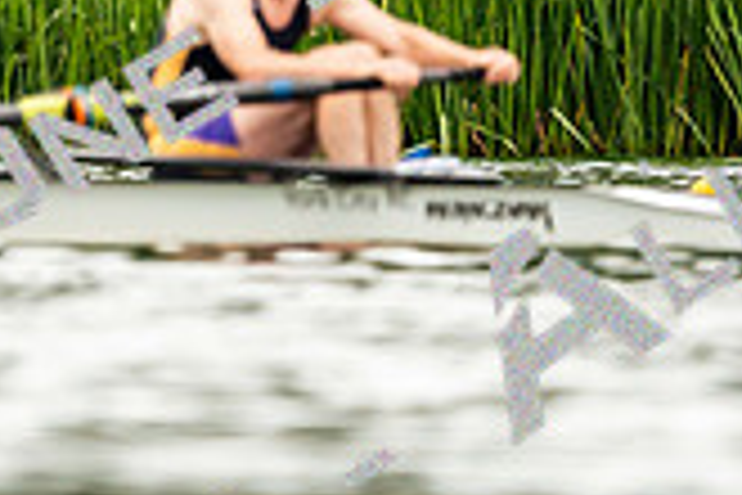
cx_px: 103
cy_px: 16
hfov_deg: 1.0
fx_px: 43548
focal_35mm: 2113
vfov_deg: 0.7
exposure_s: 1/2000
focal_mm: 600
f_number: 6.3
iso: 500
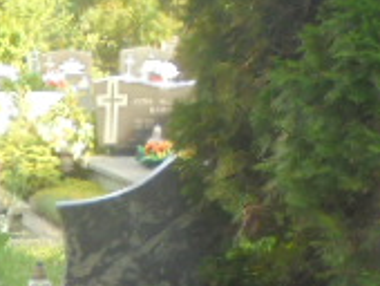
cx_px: -194
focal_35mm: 128
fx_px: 1407
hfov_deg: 14.3
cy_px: 480
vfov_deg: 11.0
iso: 100
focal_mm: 6.1
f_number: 4
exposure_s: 1/80
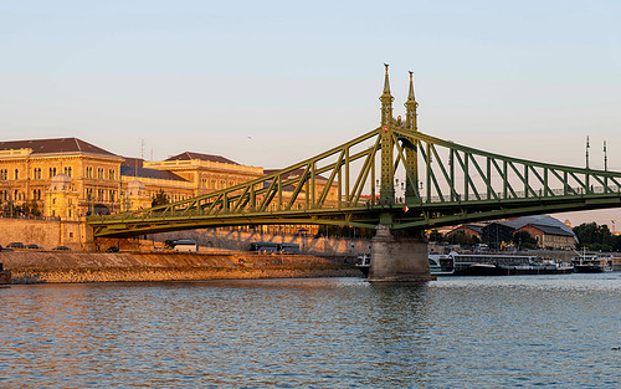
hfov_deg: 26.4
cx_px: 267
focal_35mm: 78
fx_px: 1321
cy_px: 197
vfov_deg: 16.7
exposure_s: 1/160
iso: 64
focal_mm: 66
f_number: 5
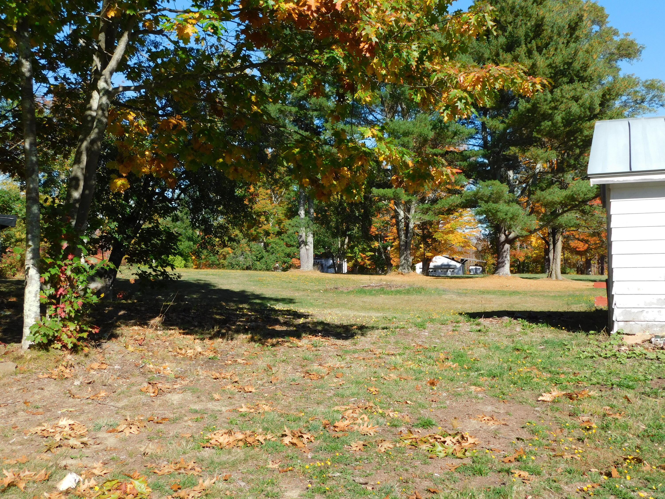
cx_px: 332
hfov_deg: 51.4
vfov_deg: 39.7
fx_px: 692
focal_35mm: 36
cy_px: 250
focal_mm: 6.3
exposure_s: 1/800
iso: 125
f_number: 3.5
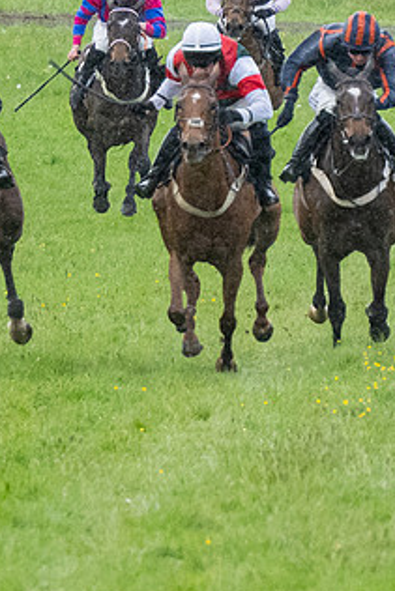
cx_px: 324
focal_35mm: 1220
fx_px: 20056
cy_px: 315
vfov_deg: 1.7
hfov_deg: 1.1
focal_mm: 220
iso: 2000
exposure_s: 1/1000
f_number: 4
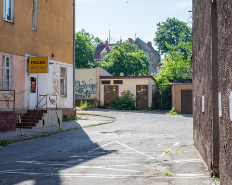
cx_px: 84
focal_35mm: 61
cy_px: 83
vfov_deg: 25.0
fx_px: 419
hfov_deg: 30.8
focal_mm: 40
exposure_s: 1/200
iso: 100
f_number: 9
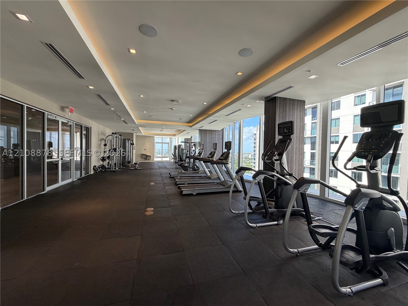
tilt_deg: -1.0
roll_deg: -0.8
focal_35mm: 14
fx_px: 165
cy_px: 153
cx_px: 204
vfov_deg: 85.7
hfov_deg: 102.1
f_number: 2.2
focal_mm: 2.22
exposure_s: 1/120
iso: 160
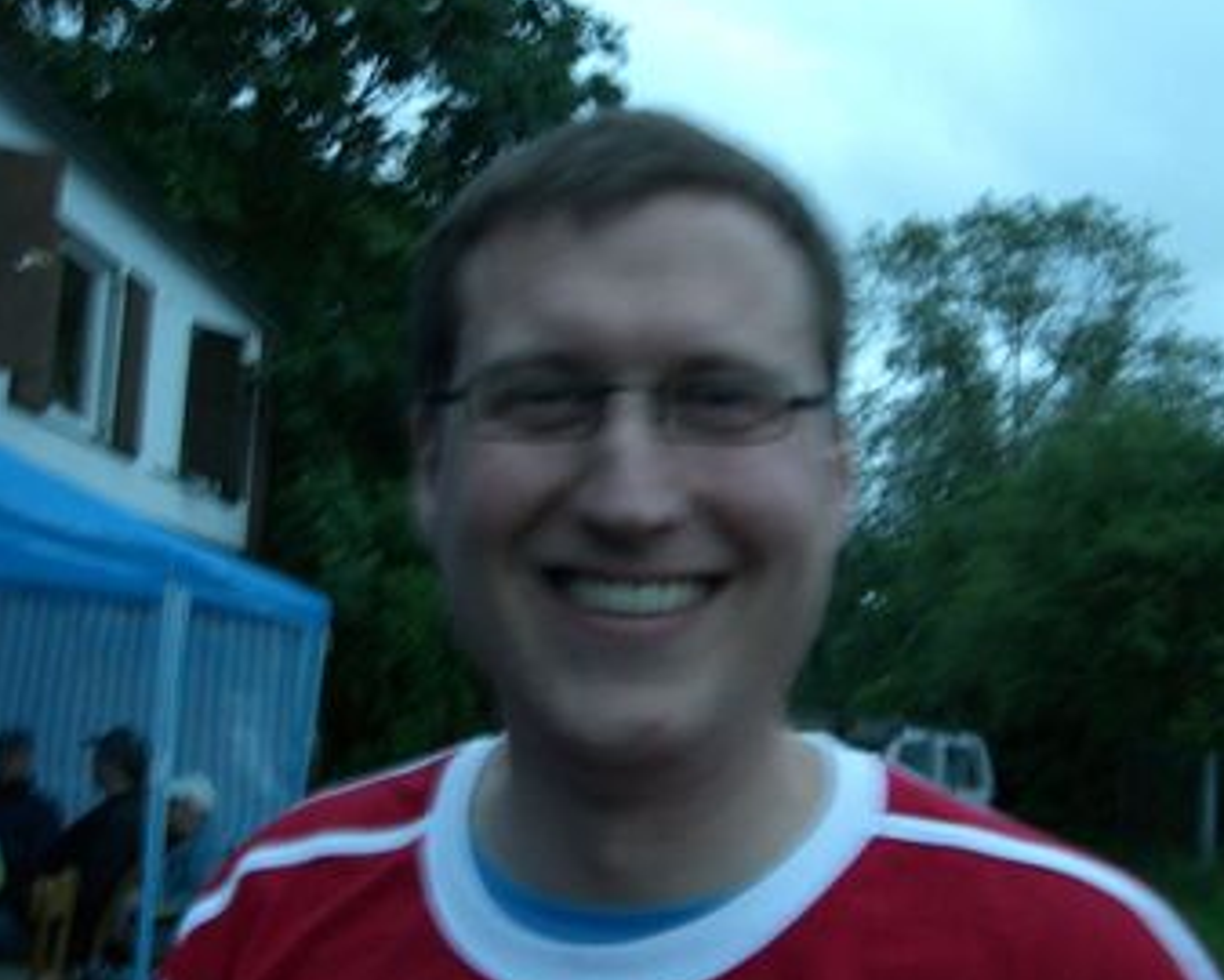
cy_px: 497
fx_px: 1595
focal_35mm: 44
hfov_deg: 42.0
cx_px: 657
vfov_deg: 34.2
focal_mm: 7.9
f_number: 2.8
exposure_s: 1/8
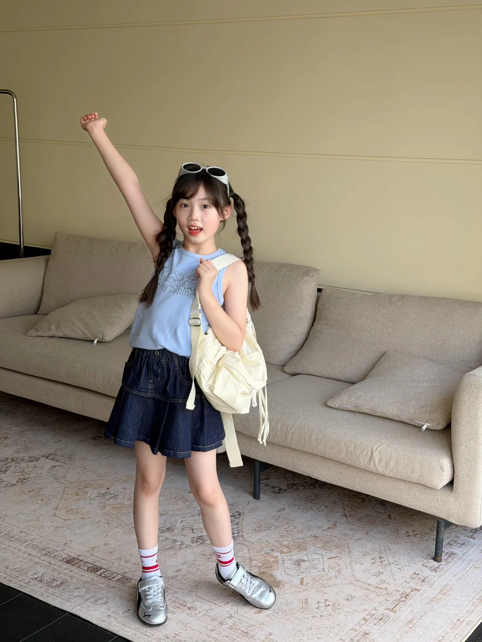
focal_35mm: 48
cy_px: 321
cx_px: 241
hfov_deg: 30.3
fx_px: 891
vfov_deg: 39.7
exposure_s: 1/208
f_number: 1.78
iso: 50
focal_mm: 6.76
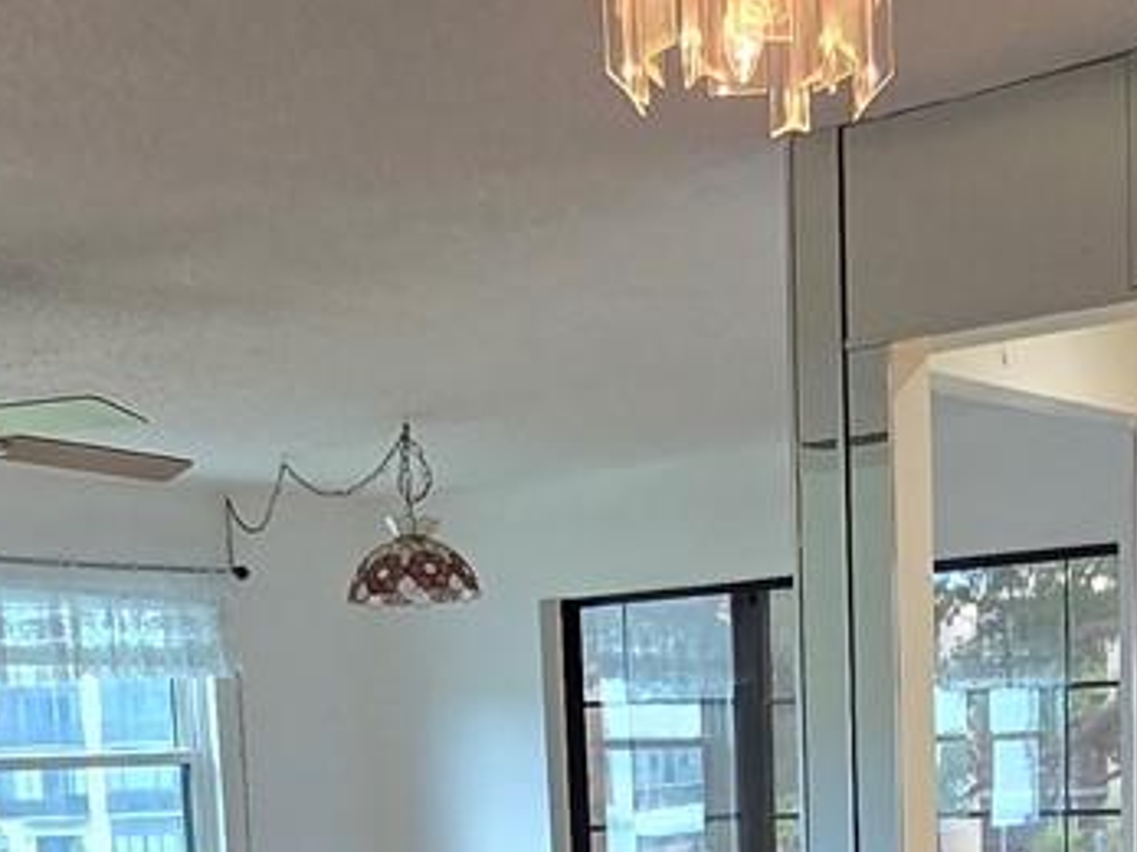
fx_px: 1970
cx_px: 688
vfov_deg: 22.2
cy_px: 1072
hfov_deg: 32.1
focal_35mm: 60
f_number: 2.2
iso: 100
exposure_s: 1/60
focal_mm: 2.2
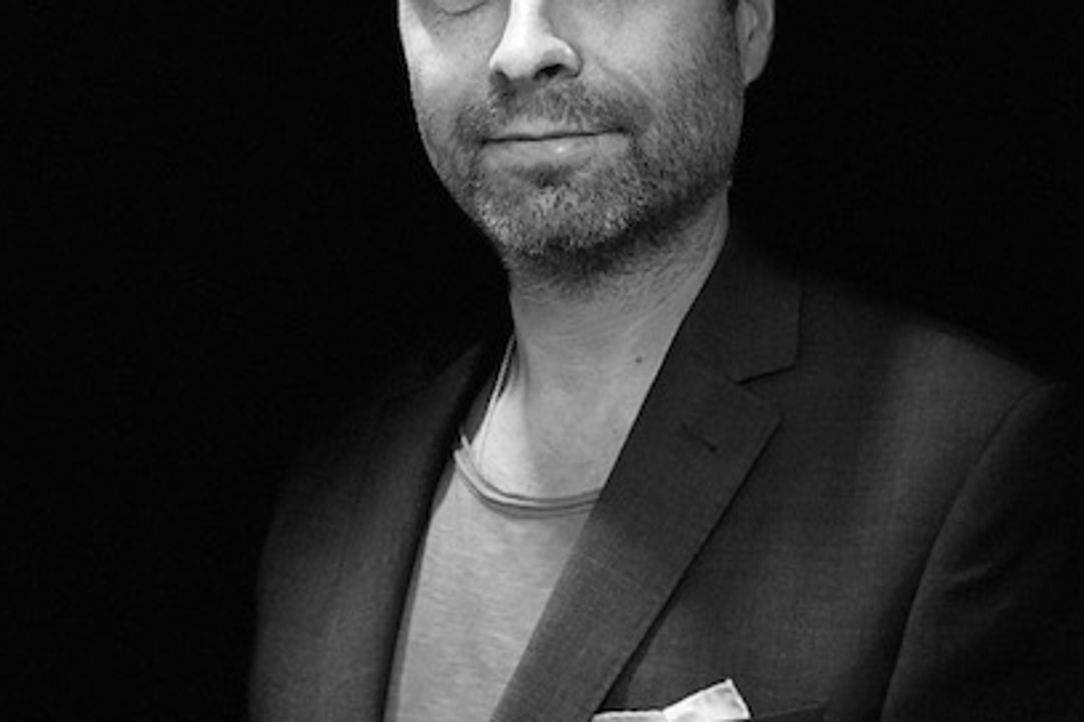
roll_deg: -1.0
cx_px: 605
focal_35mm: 85
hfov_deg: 23.9
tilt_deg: -6.3
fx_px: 2558
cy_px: 333
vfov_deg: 16.1
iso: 160
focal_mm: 6
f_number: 2.4
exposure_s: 1/25
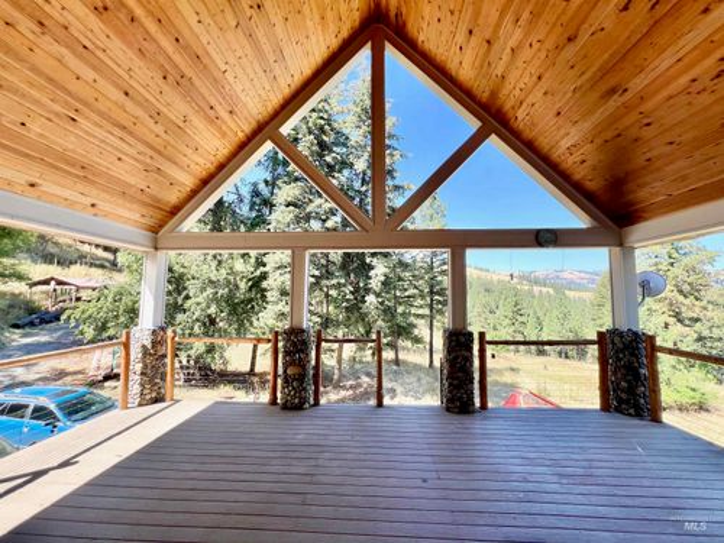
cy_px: 272
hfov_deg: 106.2
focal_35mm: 13
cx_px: 362
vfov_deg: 89.9
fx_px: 272
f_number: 1.8
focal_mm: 1.57
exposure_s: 1/314
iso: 32
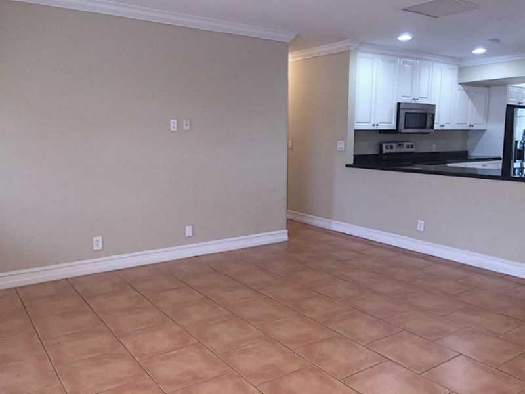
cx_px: 262
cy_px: 197
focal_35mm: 29
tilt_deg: -7.9
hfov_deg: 61.7
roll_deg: -0.8
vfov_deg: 48.2
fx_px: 440
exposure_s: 1/30
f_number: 2.2
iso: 64
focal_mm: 4.15
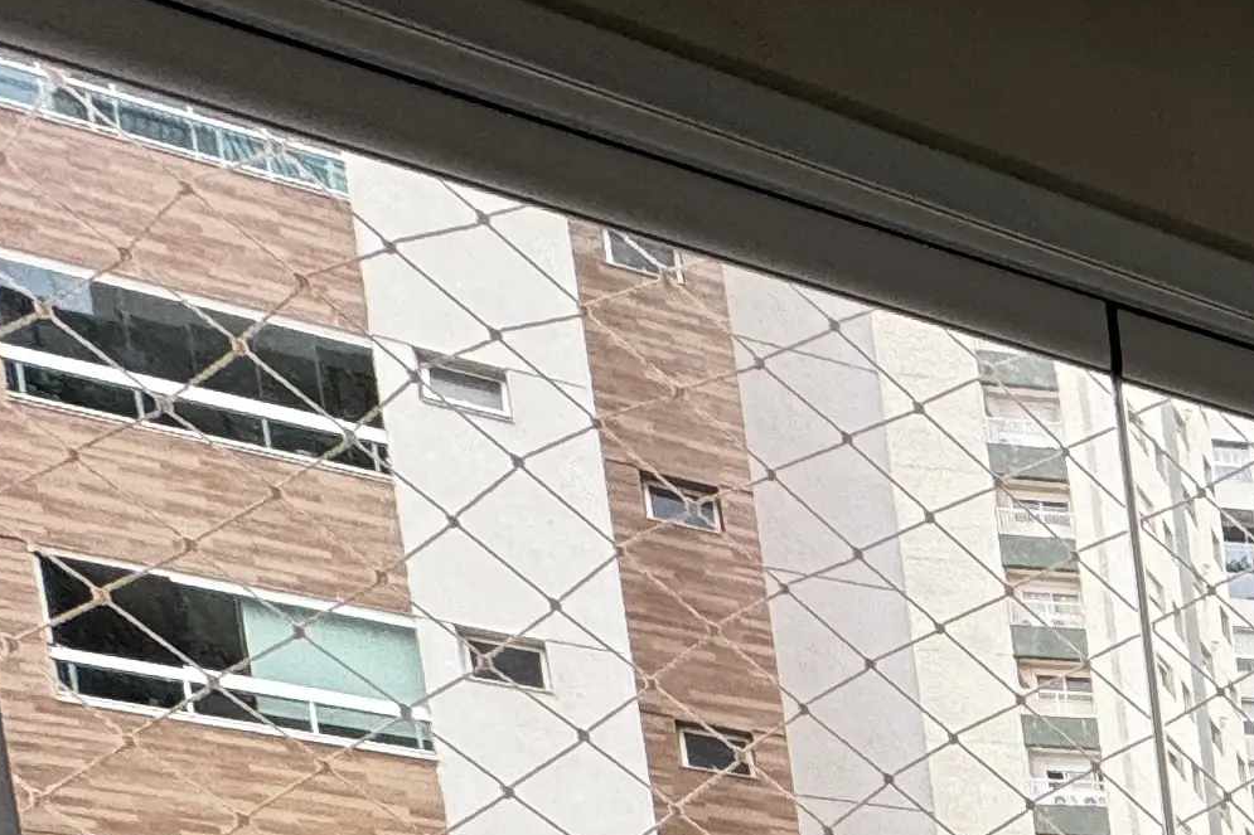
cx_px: 2502
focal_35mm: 59
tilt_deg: -6.8
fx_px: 2055
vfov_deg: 15.7
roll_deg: +3.4
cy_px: 1851
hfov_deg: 19.3
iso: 50
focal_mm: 2.22
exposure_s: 1/99
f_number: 2.2
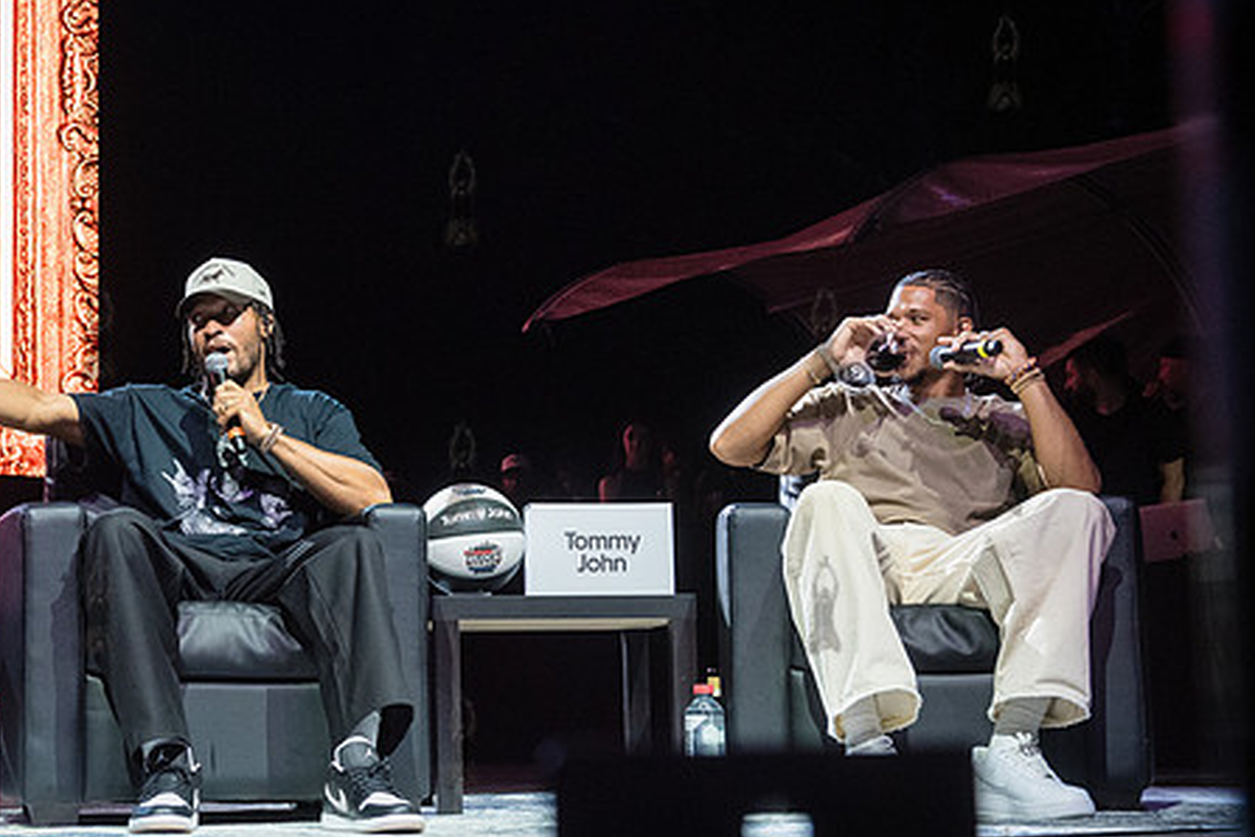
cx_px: 293
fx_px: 2301
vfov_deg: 20.6
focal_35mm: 66
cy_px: 463
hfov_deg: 29.9
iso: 5000
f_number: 5
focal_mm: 42
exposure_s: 1/800
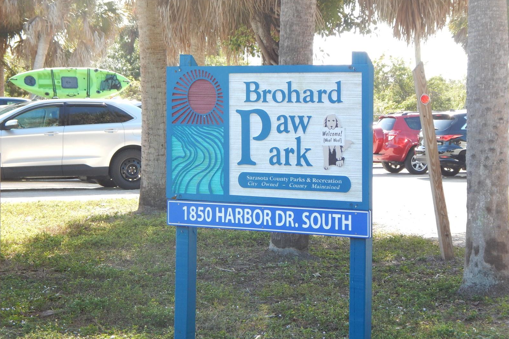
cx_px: 254
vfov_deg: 15.4
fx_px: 1259
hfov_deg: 22.9
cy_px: 162
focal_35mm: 89
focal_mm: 15.3
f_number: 4.3
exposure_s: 1/200
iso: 200
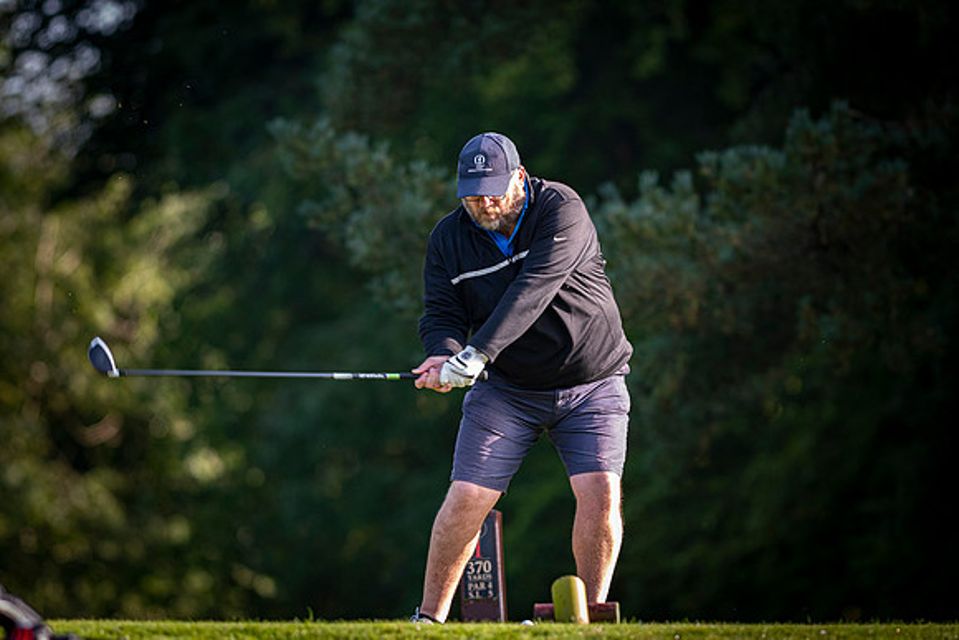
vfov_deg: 3.1
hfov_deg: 4.6
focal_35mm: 450
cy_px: 320
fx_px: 11990
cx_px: 480
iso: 1000
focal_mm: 300
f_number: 2.8
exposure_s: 1/1250
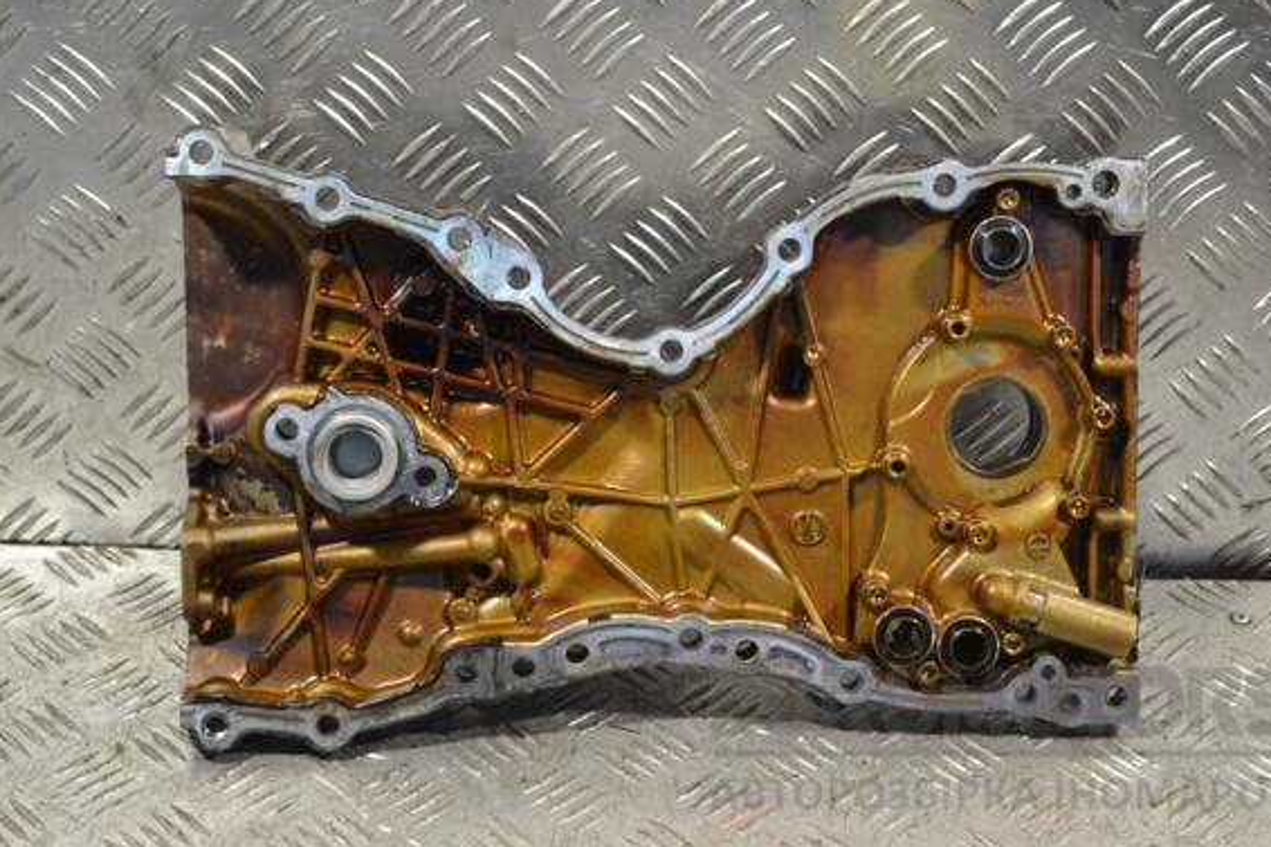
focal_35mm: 72
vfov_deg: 19.0
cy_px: 402
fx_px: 2525
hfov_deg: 28.3
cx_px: 667
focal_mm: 45
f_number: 5.3
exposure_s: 1/50
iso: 400
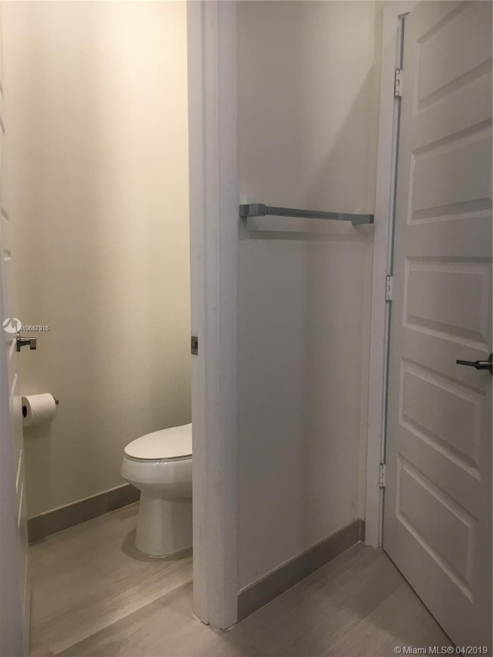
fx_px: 551
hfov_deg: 48.2
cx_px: 246
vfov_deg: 61.7
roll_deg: -0.9
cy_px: 328
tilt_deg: -7.6
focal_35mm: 29
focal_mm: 4.15
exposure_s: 1/33
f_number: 2.2
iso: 40
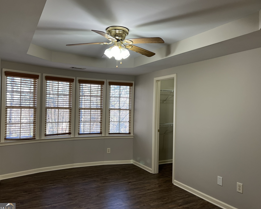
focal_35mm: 28
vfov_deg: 51.5
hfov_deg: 62.2
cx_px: 128
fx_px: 216
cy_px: 106
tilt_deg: -0.7
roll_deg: -1.3
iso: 125
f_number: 1.5
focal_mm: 5.7
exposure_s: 1/120
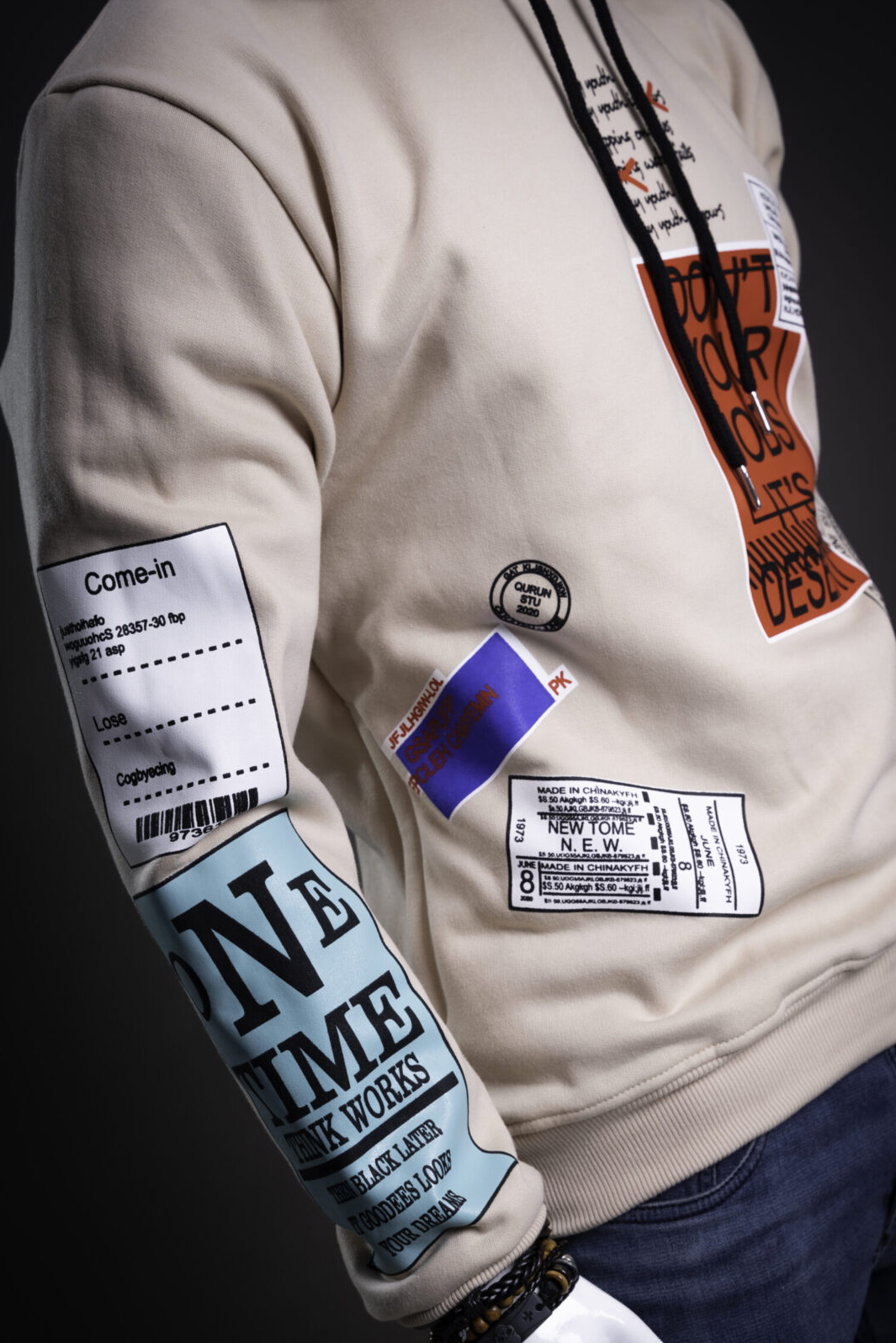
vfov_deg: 28.4
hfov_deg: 19.2
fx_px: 2650
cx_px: 501
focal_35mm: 71
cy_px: 748
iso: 100
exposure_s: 1/250
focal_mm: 63
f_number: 8
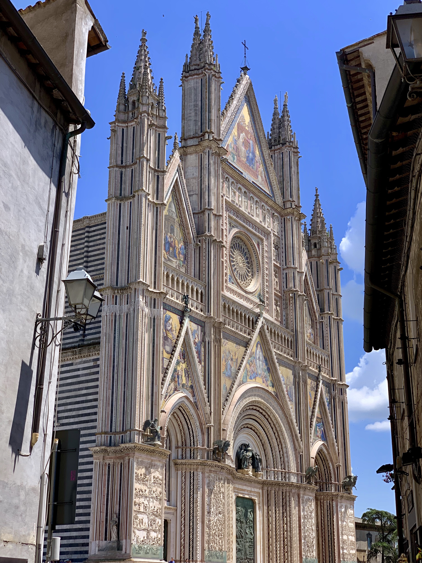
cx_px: 211
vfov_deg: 36.8
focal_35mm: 52
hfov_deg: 28.0
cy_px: 282
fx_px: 845
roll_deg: +0.1
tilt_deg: +21.7
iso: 16
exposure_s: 1/813
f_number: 2.4
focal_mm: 6
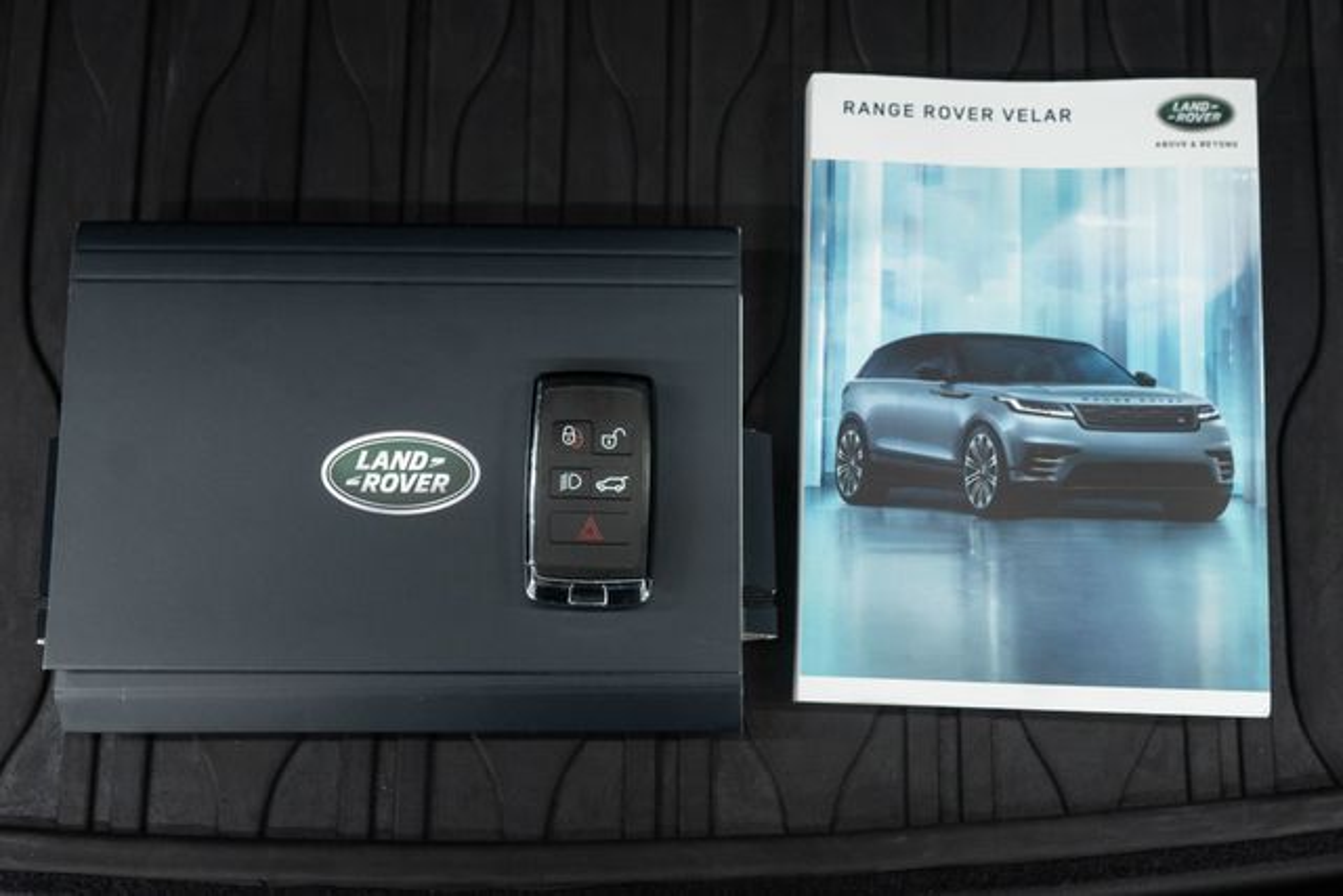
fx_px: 1567
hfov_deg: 46.4
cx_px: 672
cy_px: 448
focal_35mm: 42
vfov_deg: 31.9
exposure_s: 1/40
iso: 1000
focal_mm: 28
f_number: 5
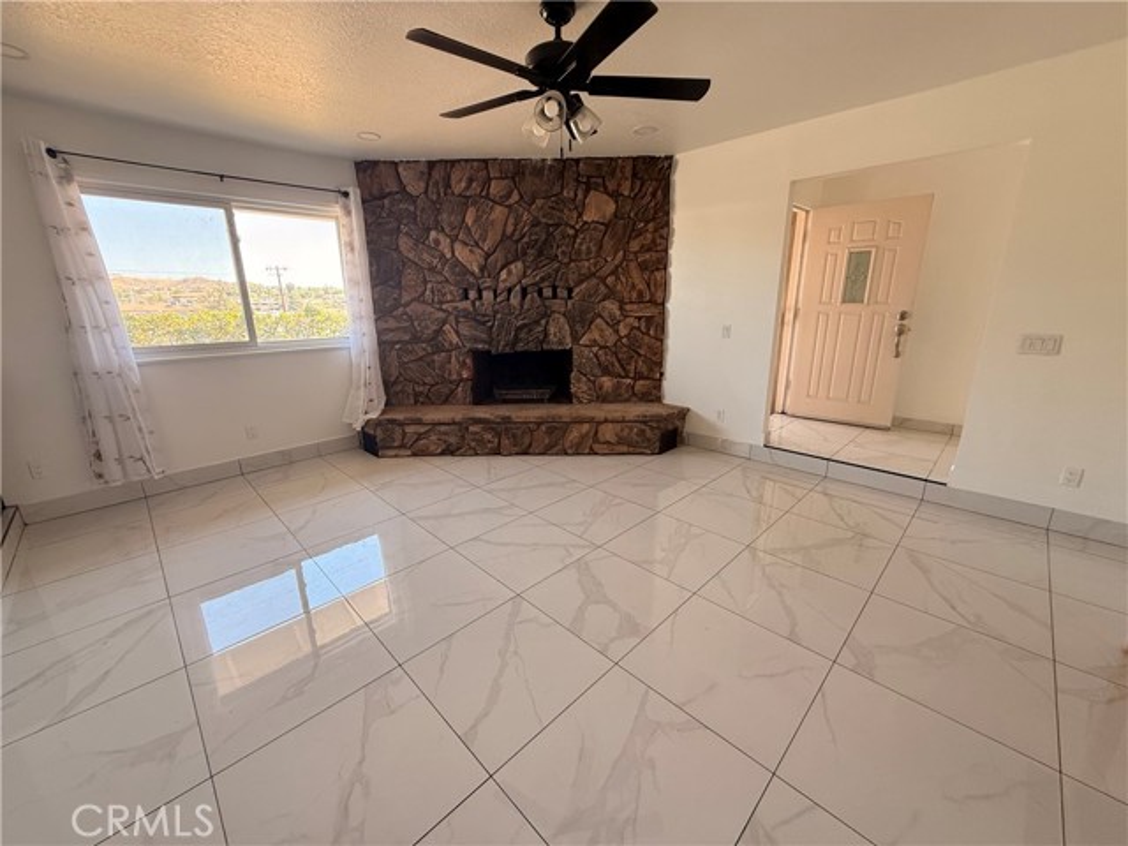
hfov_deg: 102.1
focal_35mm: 14
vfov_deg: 85.7
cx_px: 564
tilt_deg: -15.1
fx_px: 456
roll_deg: +0.5
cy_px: 423
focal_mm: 2.22
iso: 200
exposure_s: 1/99
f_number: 2.2
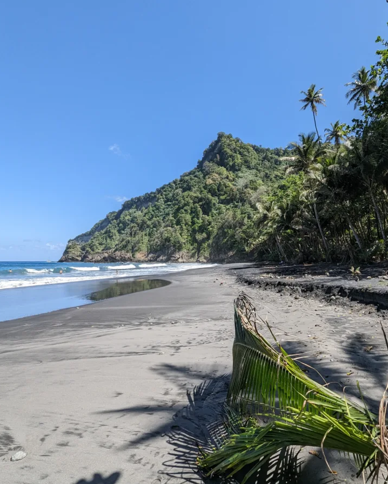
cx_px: 243
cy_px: 243
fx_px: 244
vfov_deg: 89.6
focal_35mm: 17
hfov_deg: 75.6
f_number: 2.2
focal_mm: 1.95
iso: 43
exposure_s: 1/1089
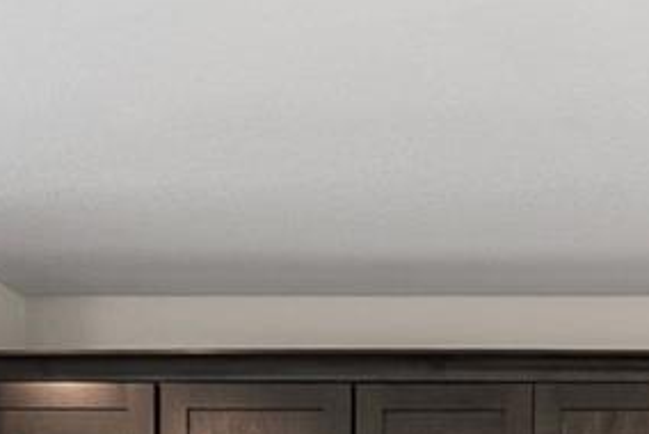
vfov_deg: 13.5
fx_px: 1624
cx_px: 866
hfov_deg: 20.5
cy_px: 807
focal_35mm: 90
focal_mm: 16
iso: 200
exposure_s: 1/5
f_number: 8
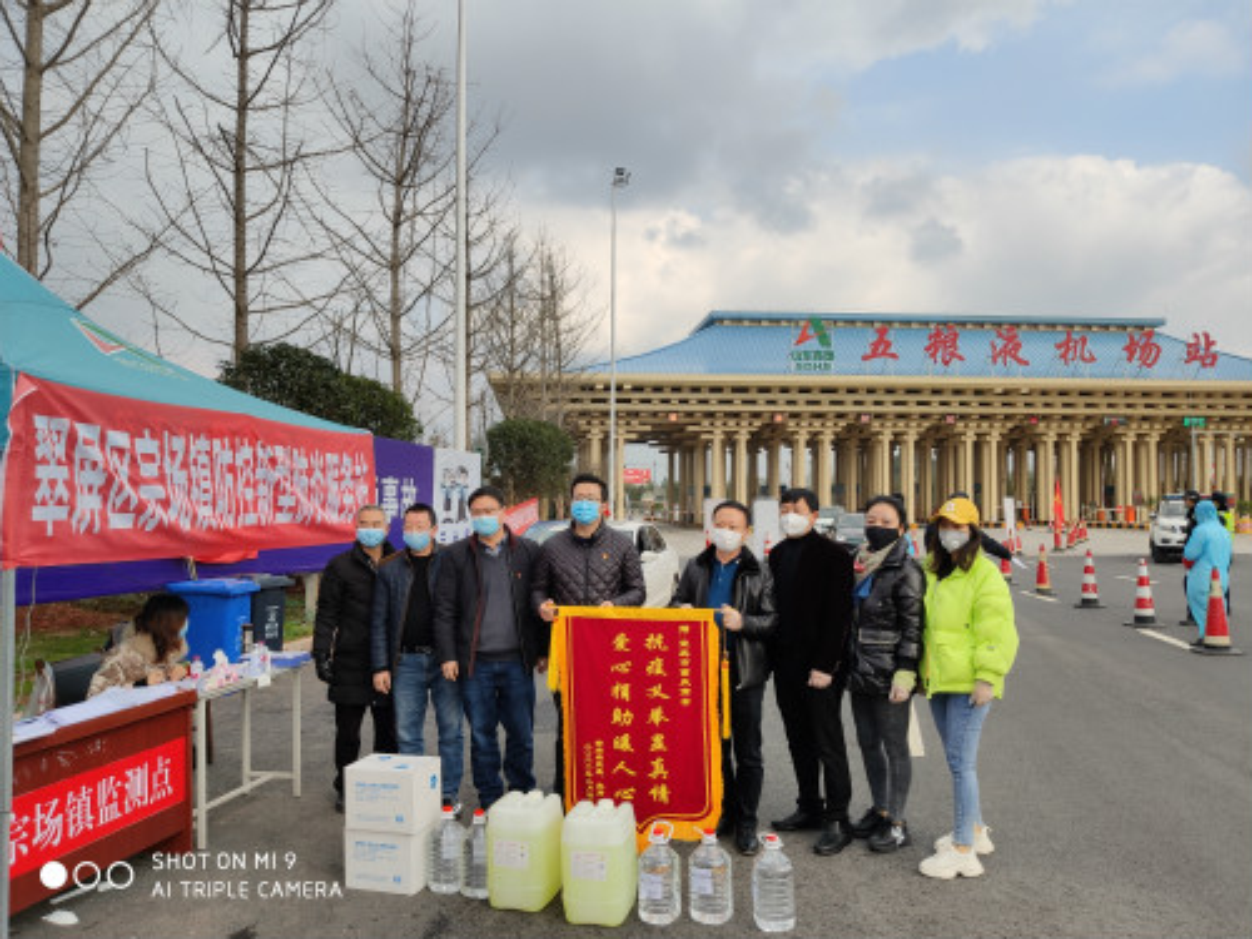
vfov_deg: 51.4
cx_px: 626
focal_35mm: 27
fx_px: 977
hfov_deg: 65.3
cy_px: 470
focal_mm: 4.75
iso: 112
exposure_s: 1/1354
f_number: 1.75
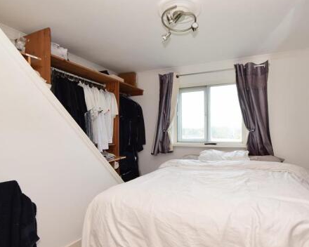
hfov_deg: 77.4
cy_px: 135
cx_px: 171
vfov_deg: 65.4
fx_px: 192
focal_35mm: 21
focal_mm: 10
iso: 400
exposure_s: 1/25
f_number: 7.1
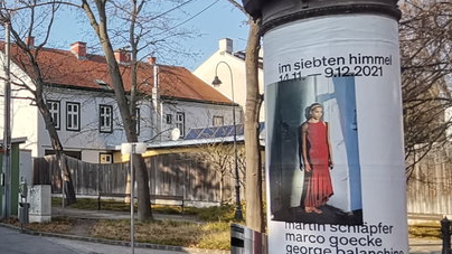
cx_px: -21
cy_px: 128
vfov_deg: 25.4
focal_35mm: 47
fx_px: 563
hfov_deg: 37.9
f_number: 2.4
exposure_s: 1/845
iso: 50
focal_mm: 1.78
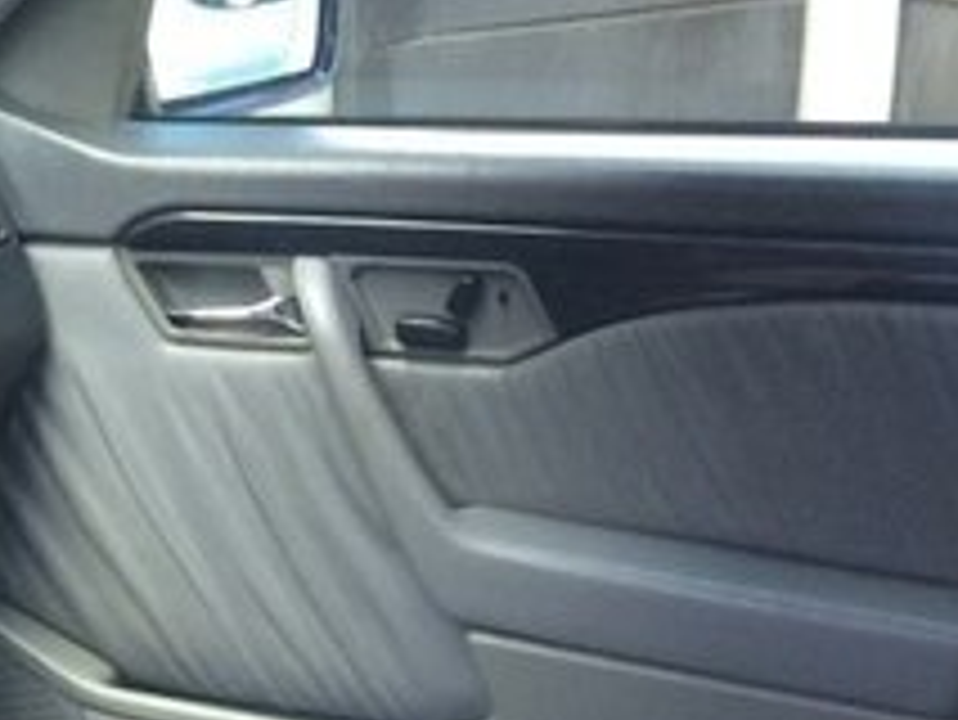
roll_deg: +9.2
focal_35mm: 90
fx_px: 2492
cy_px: 1109
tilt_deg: -24.4
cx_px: -324
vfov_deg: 15.1
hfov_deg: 19.8
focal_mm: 4.15
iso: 40
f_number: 2.2
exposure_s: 1/33
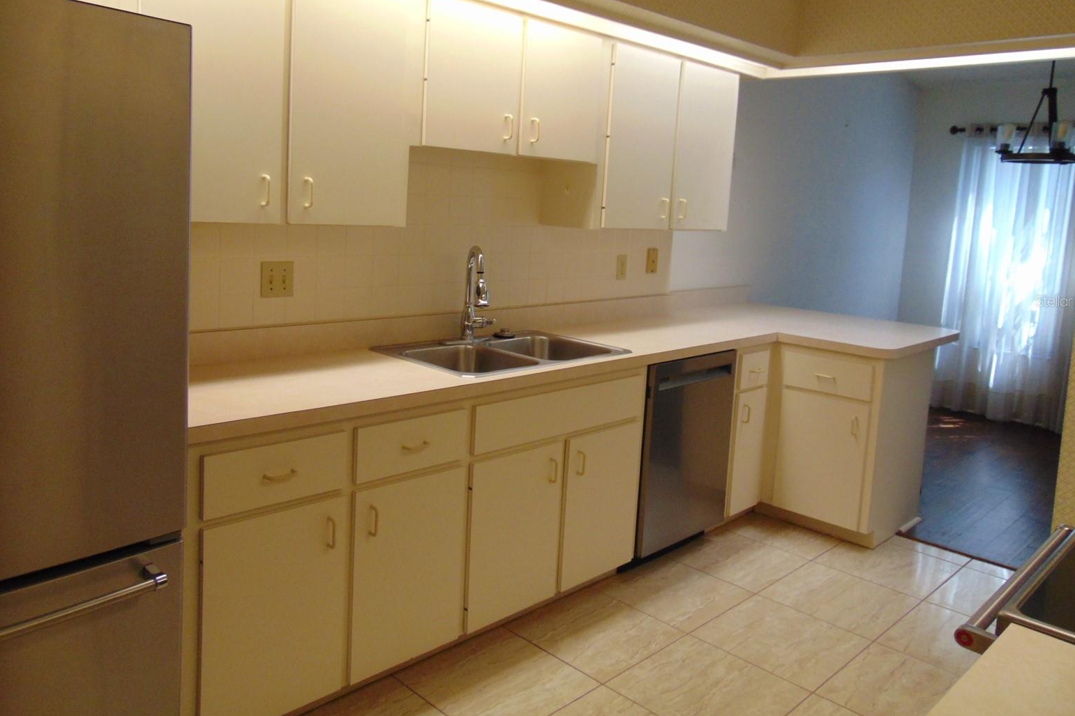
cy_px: 300
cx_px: 543
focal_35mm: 27
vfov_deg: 47.7
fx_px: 806
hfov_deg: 67.4
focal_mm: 4.5
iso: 200
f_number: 3
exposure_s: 1/30
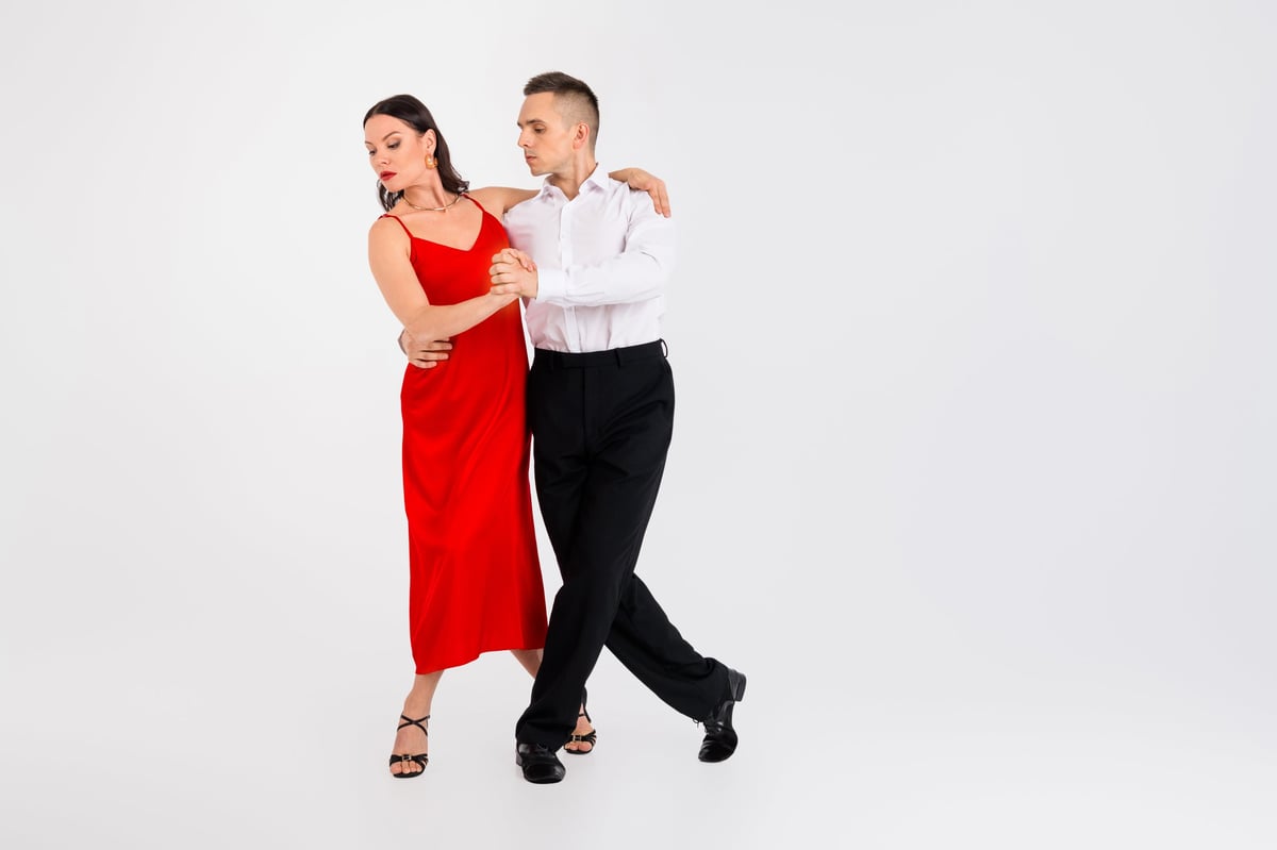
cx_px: 638
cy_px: 425
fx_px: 1418
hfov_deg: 48.5
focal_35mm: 40
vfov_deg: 33.4
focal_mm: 40
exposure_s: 1/200
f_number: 9
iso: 160
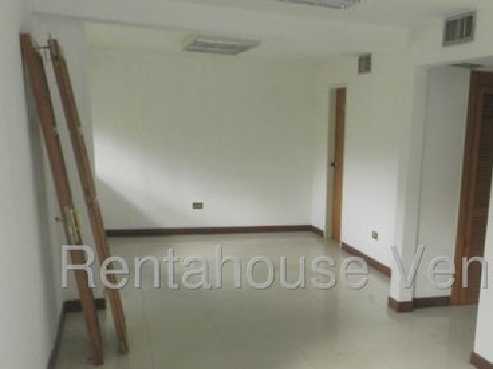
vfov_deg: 35.3
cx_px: 362
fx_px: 570
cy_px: 267
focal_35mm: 40
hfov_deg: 45.4
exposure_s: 1/15
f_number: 5.6
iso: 400
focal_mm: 4
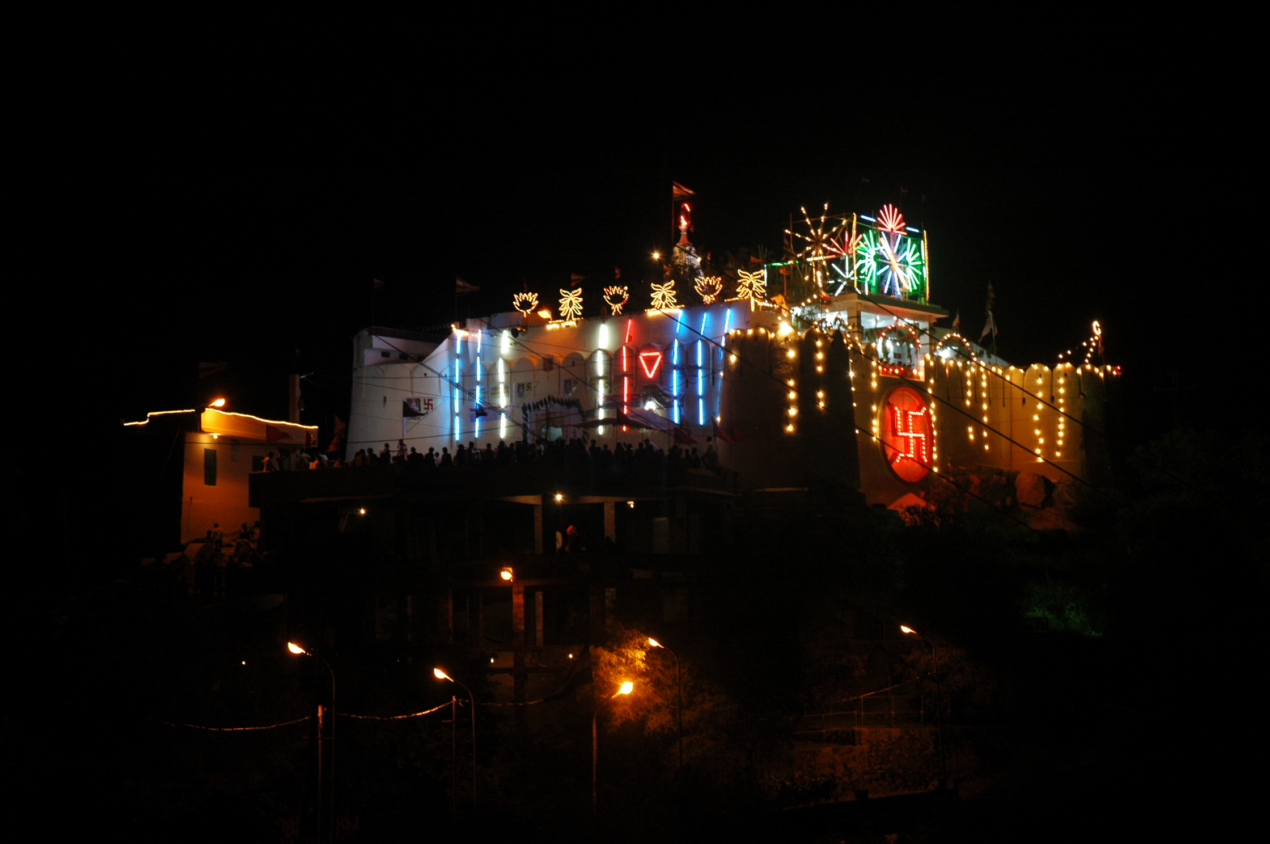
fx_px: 2431
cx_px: 635
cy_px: 422
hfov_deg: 29.3
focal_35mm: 69
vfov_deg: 19.7
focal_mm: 46
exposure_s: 1/13
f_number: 6.3
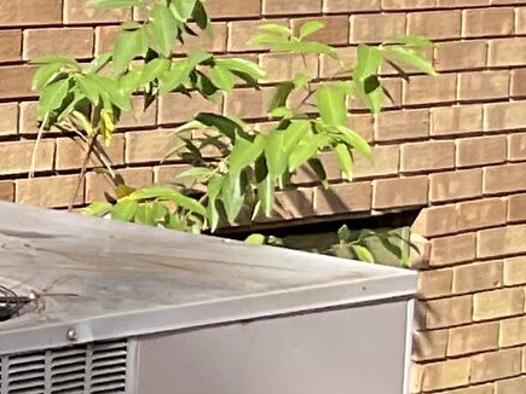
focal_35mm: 205
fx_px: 3114
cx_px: -805
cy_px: -8
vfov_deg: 7.2
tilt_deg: -6.2
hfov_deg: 8.6
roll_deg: -2.0
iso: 16
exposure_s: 1/478
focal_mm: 3
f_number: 1.8
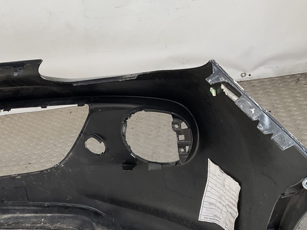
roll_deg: +13.0
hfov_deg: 36.7
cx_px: 83
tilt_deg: -28.4
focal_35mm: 51
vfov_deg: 27.9
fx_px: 452
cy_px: 187
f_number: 1.8
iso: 16
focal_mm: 3
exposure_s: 1/409
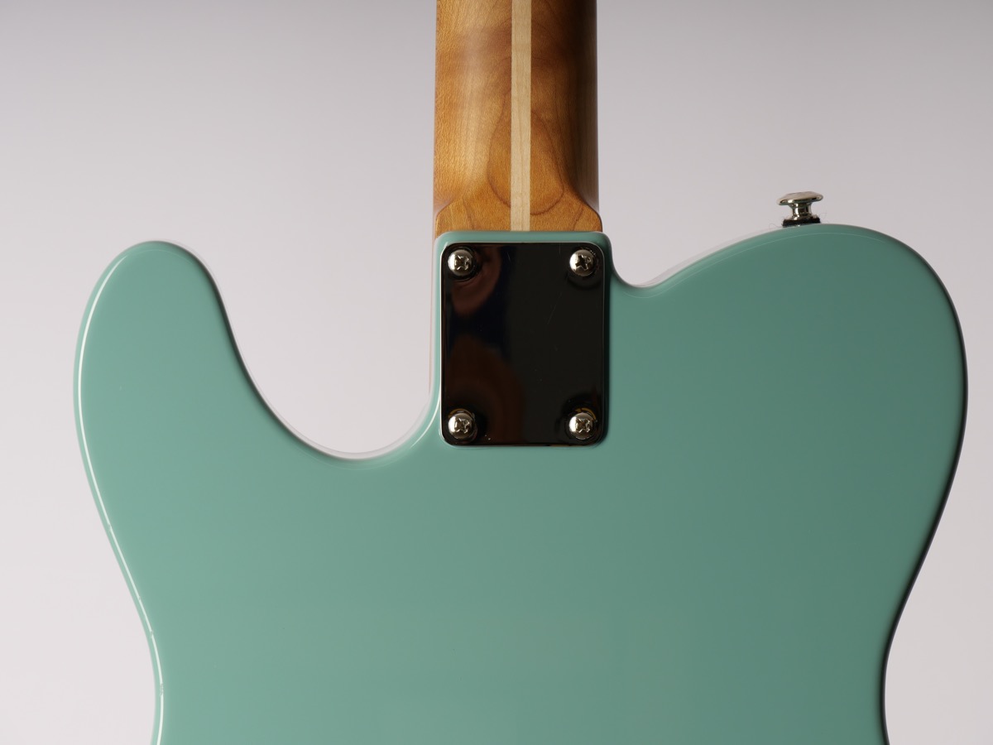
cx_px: 496
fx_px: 4418
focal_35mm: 154
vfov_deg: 9.6
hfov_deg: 12.8
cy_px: 372
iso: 200
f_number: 7.1
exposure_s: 1/200
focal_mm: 77
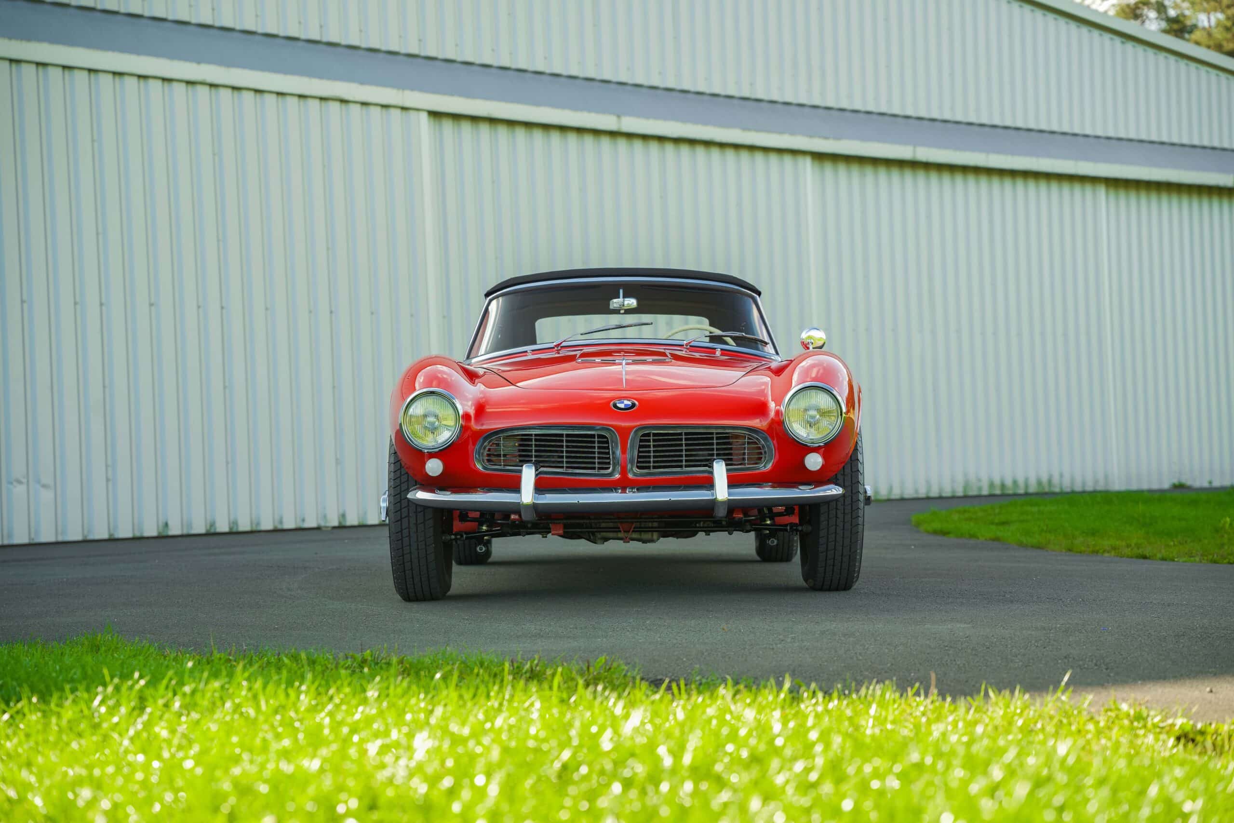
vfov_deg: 21.0
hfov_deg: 31.0
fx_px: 2221
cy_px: 412
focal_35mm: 65
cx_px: 617
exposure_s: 1/200
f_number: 3.5
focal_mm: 64.8
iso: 160
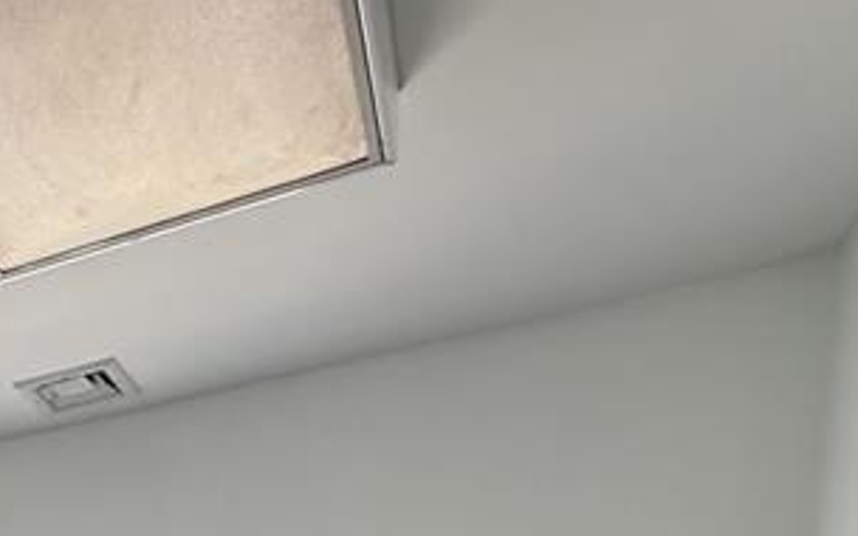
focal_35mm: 50
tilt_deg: -6.6
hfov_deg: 29.3
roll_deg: -0.5
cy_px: 1013
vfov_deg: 18.7
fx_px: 1169
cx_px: -347
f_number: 2.2
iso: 640
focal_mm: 2.22
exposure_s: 1/60
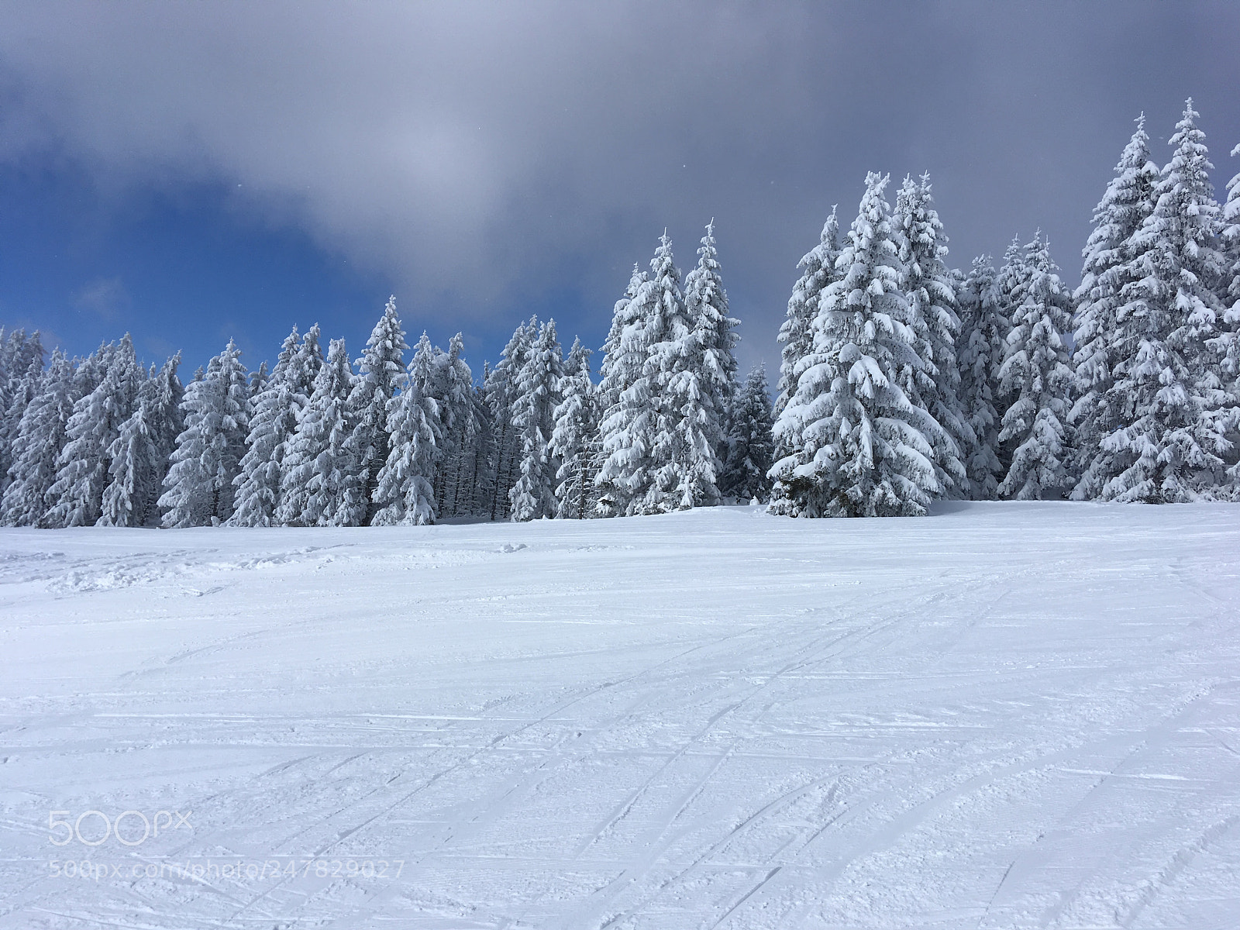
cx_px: 620
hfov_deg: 61.7
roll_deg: -3.1
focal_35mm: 29
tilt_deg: +0.7
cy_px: 465
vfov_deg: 48.2
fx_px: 1039
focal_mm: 4.15
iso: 25
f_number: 2.2
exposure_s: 1/3846
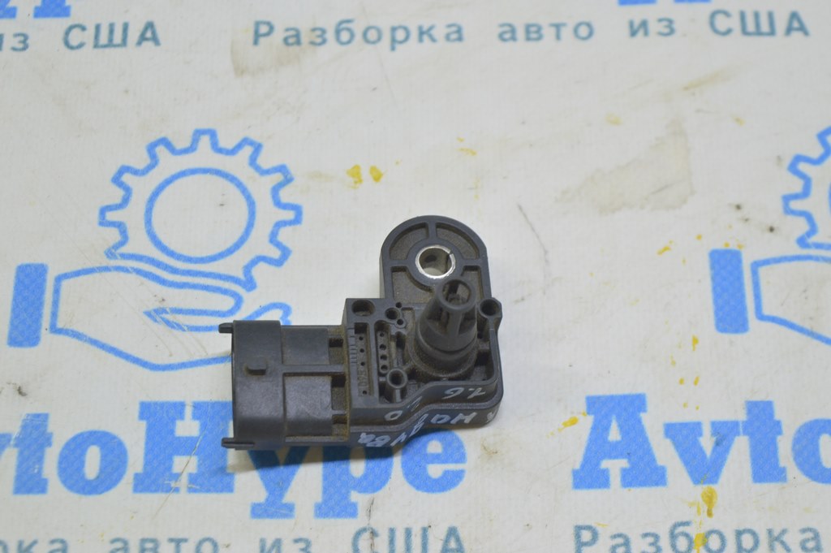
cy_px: 276
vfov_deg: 16.5
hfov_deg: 24.6
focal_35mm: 82
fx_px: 1903
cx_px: 416
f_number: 5.6
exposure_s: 1/20
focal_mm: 55
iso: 400
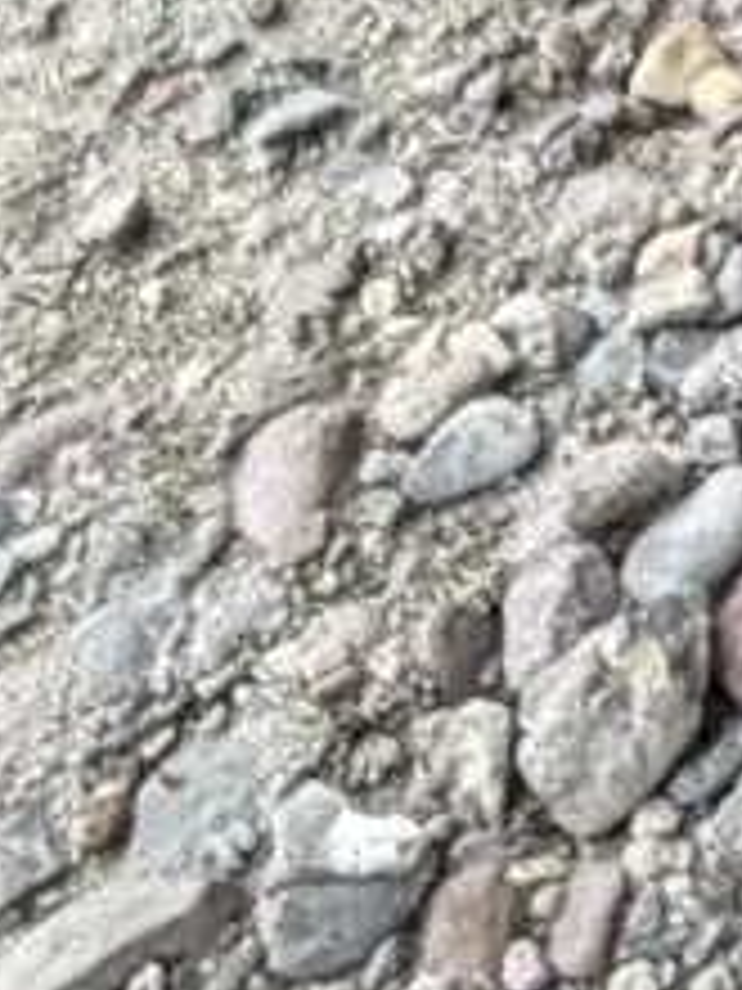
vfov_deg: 11.6
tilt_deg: -22.5
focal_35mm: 122
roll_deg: -3.4
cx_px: 2266
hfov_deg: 9.4
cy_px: -1706
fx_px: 3487
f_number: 2.2
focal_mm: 2.22
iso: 50
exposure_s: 1/121
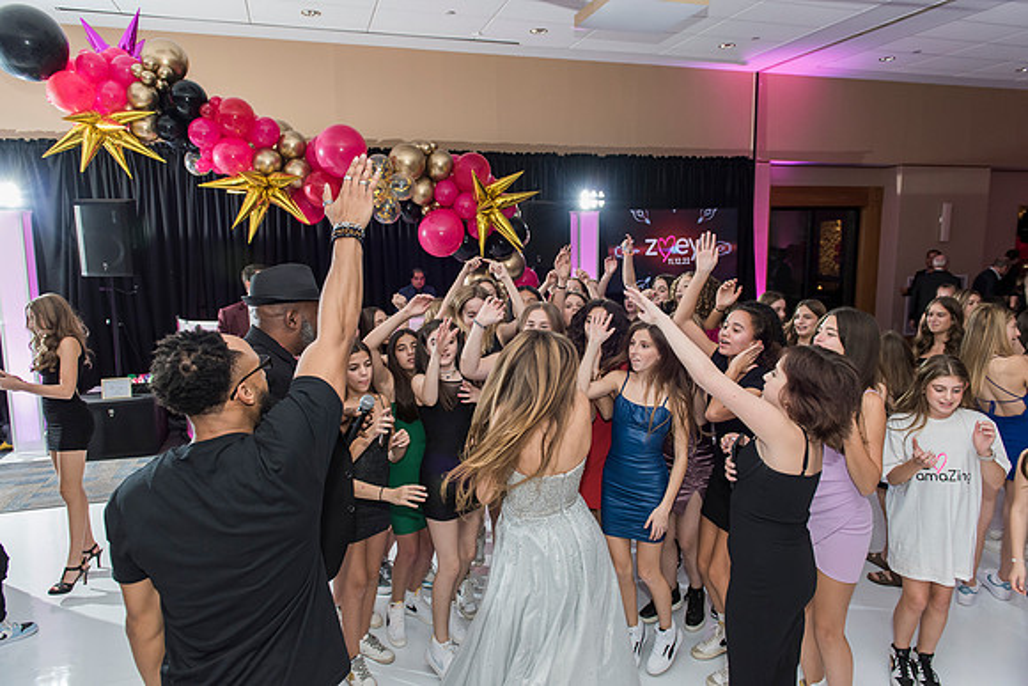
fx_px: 685
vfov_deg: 53.2
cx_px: 514
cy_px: 343
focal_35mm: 24
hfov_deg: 73.7
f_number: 4
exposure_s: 1/100
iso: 1250
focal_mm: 24
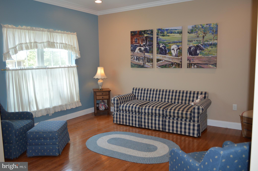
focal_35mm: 30
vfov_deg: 43.5
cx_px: 129
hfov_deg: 62.0
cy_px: 86
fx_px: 215
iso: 400
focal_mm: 20
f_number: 4
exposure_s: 1/80
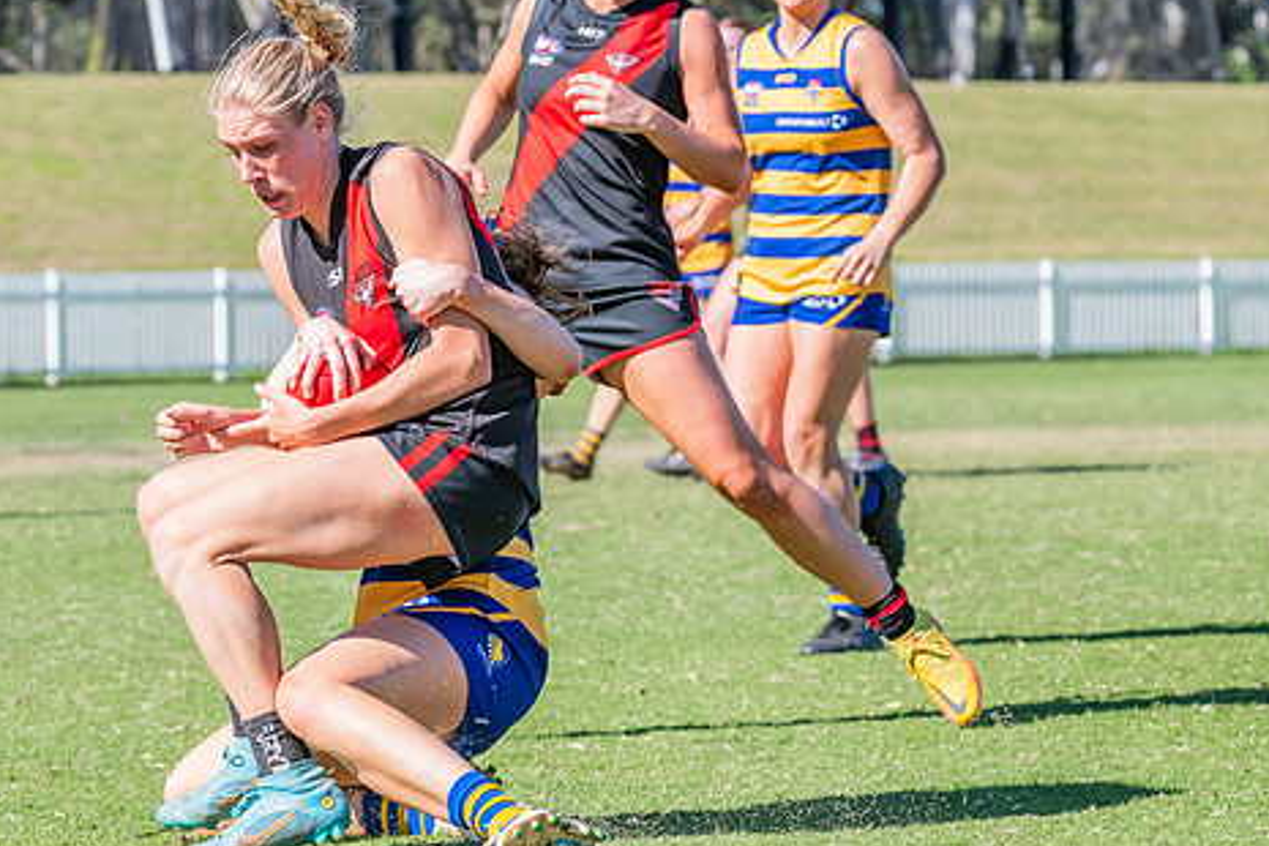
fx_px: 8565
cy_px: 289
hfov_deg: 8.5
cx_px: 426
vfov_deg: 5.7
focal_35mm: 243
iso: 800
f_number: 9
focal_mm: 170
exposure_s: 1/1250
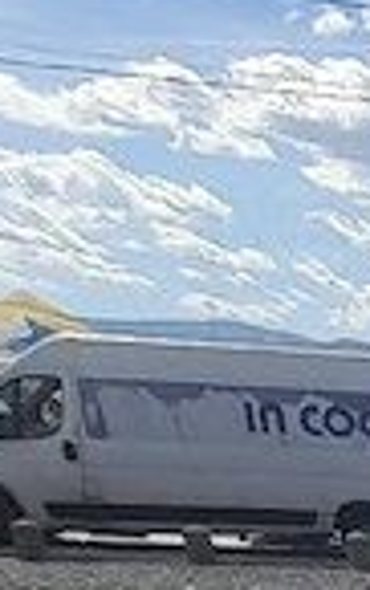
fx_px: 1223
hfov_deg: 11.5
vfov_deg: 20.9
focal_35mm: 76
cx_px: 1061
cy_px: 985
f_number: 2.2
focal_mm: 1.13
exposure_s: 1/1667
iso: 40
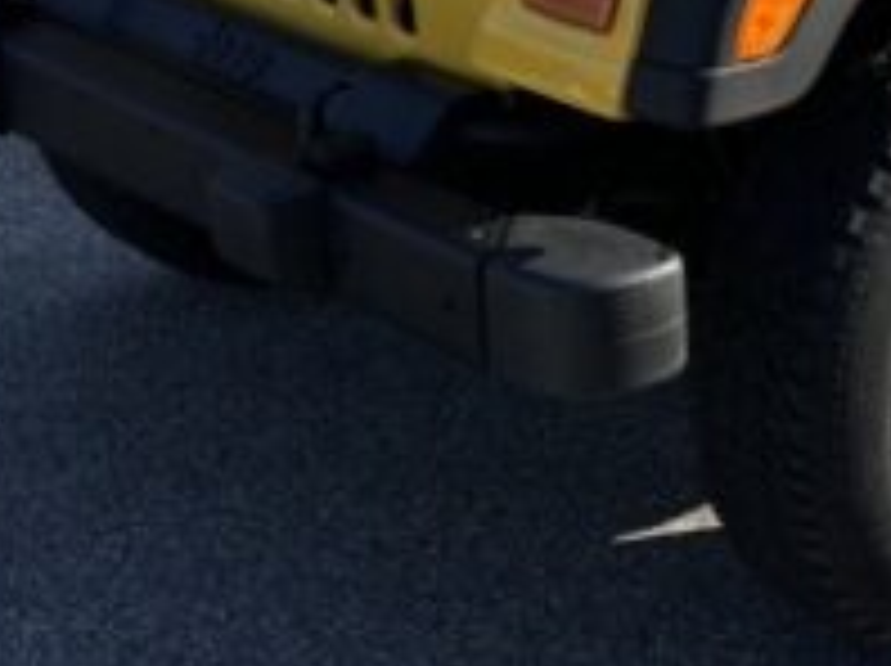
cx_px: 1084
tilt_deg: -11.4
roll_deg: +1.5
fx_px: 2597
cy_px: -230
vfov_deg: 14.0
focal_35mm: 101
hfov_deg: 18.4
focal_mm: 5.96
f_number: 1.6
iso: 50
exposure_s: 1/1912
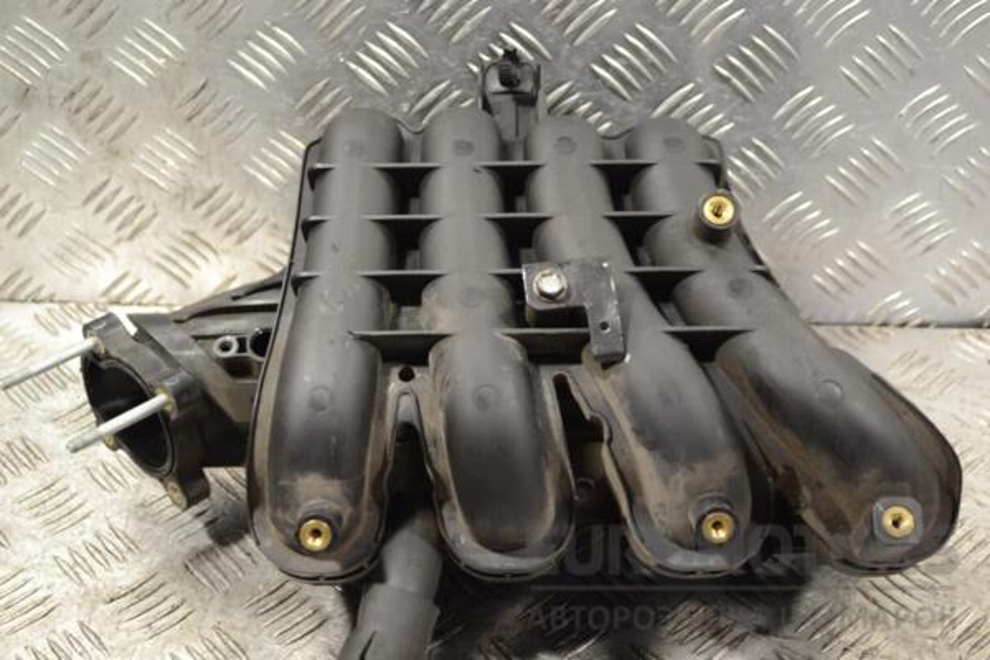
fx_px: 1567
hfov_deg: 35.1
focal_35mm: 57
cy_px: 330
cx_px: 495
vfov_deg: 23.8
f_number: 5
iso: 360
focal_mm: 38
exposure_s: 1/30
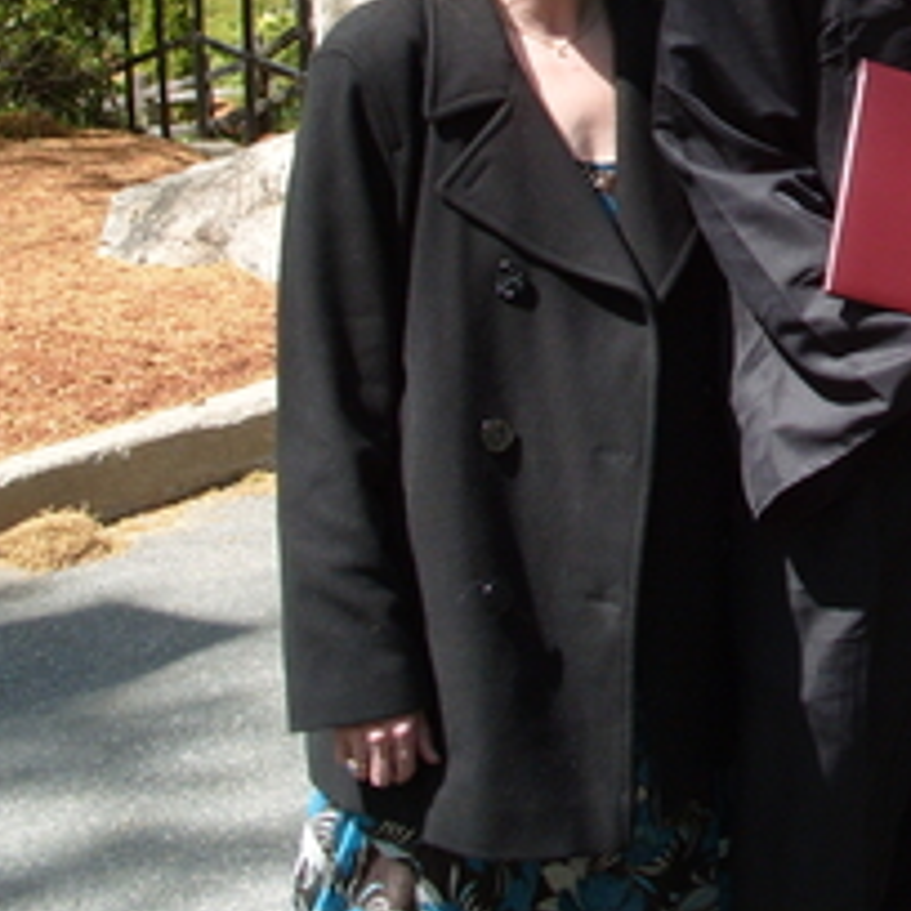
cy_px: -121
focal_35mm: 97
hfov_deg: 17.2
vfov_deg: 17.3
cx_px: 1076
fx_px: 2888
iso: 80
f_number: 5.3
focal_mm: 7.8
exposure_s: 1/250
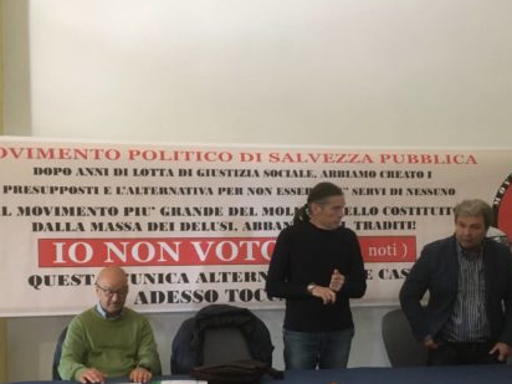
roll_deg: +1.1
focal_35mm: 49
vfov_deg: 29.4
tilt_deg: -0.5
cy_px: 268
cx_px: 295
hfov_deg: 38.8
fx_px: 725
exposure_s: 1/33
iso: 160
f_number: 2.2
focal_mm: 4.15
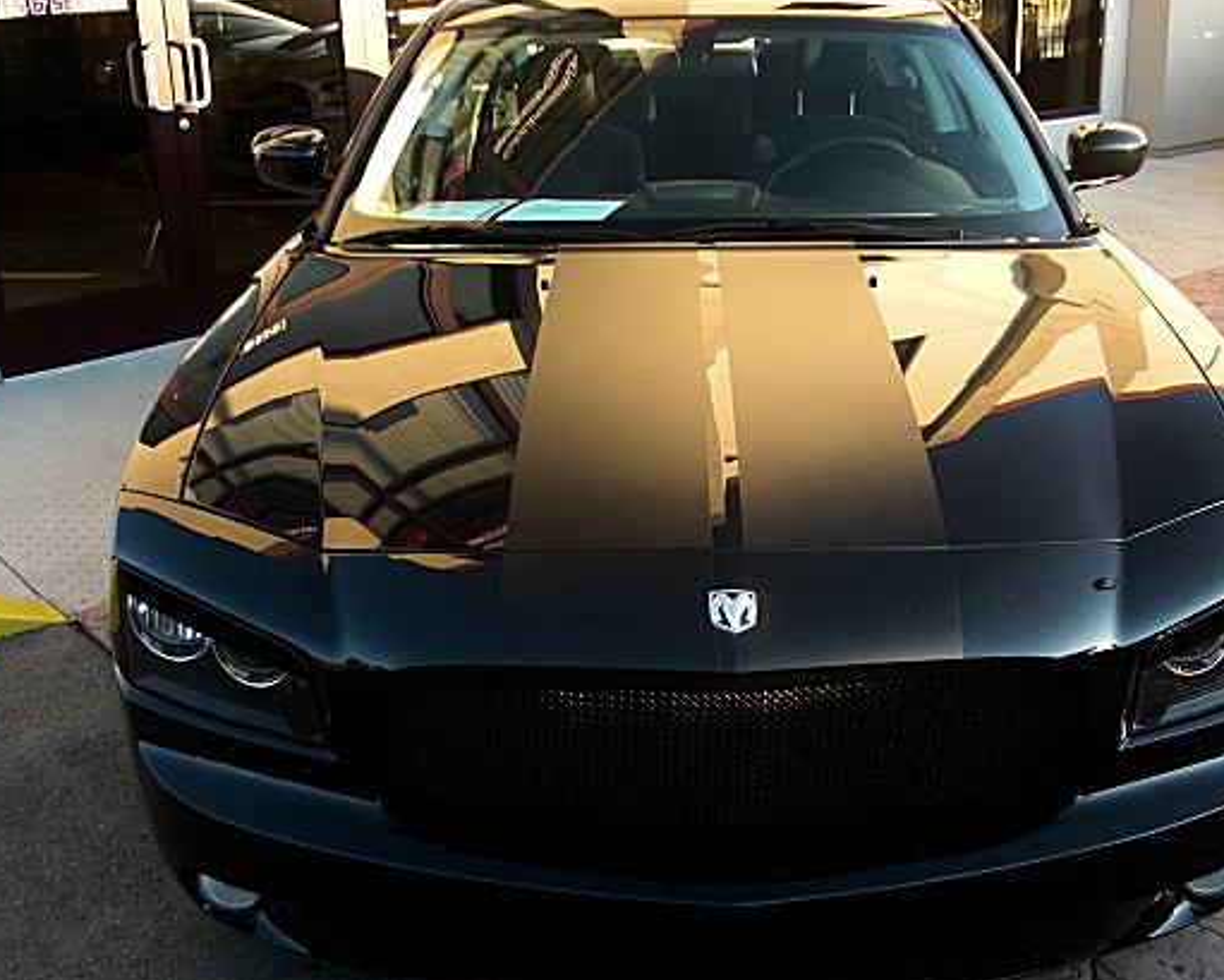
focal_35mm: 44
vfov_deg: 34.2
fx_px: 1594
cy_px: 518
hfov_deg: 41.9
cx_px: 695
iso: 50
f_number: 2.8
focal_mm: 6.3
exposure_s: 1/80
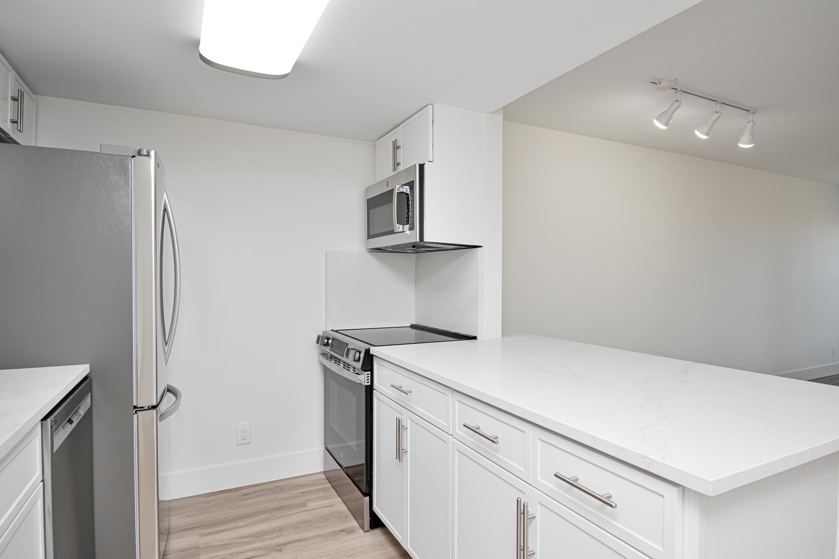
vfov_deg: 63.2
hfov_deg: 85.4
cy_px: 280
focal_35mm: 20
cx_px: 420
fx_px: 454
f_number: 5.6
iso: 500
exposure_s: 1/125
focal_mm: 13
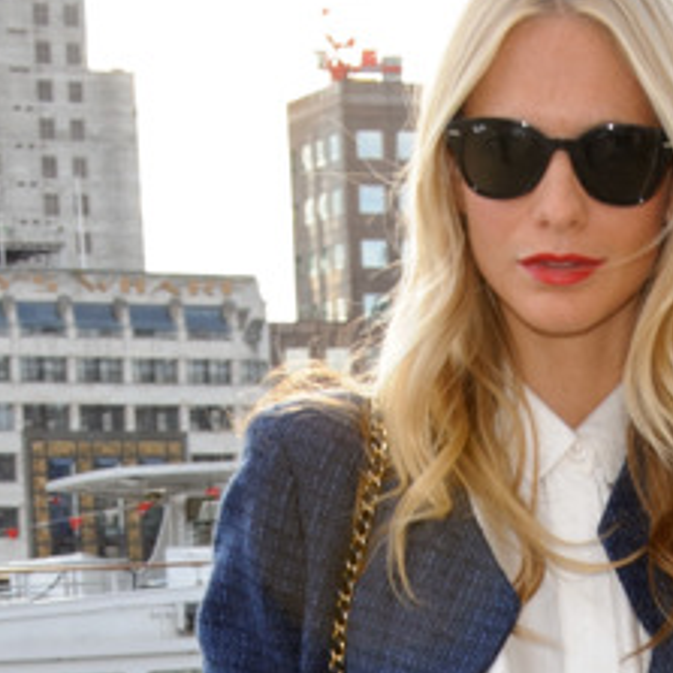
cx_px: 616
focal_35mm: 150
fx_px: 3299
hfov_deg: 11.6
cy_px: 1254
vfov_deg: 10.8
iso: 640
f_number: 7.1
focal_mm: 38
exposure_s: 1/250
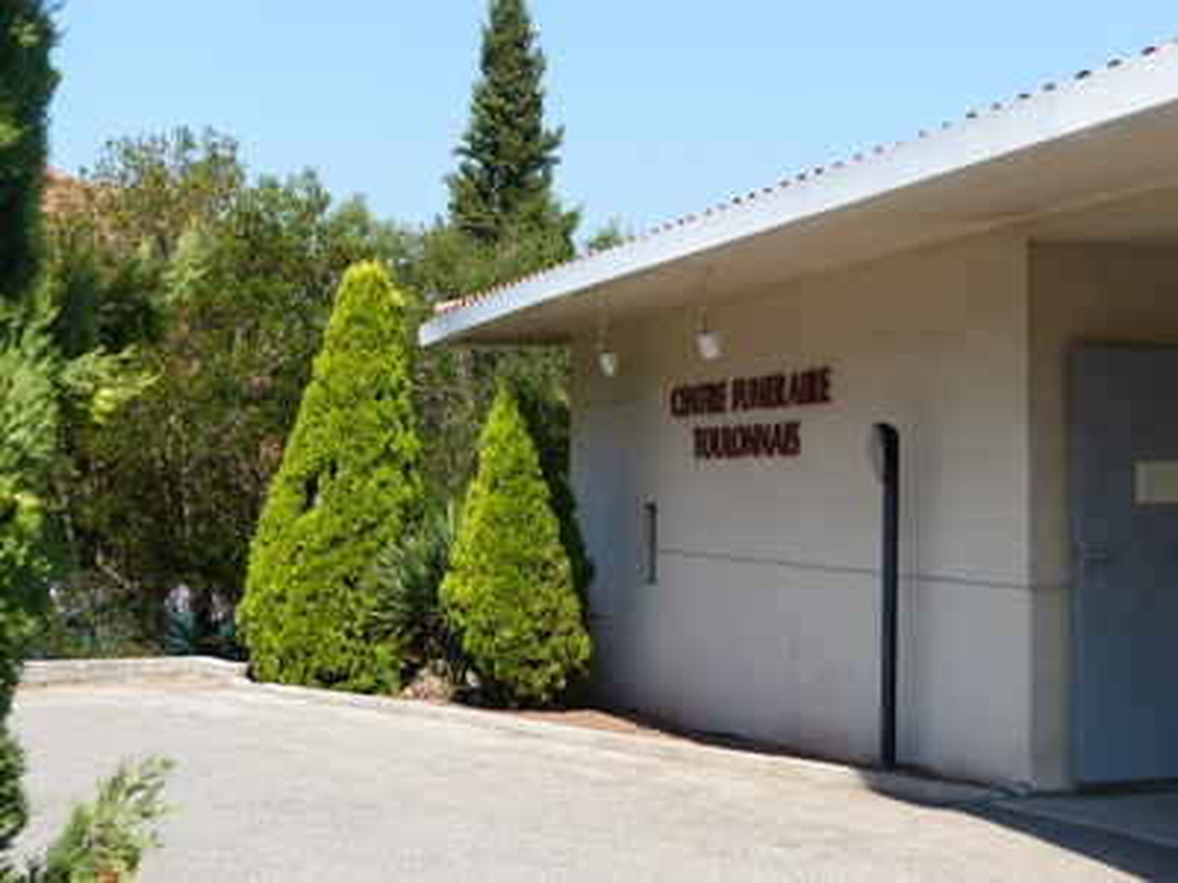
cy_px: 442
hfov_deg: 32.7
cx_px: 589
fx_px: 2008
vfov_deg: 24.8
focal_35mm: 59
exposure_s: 1/640
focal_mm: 10.5
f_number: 4
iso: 100
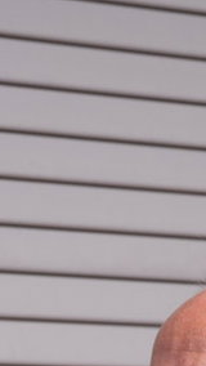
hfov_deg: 5.7
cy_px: 592
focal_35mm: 212
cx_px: 201
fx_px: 2056
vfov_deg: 9.8
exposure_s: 1/500
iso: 200
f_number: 5.6
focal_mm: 41
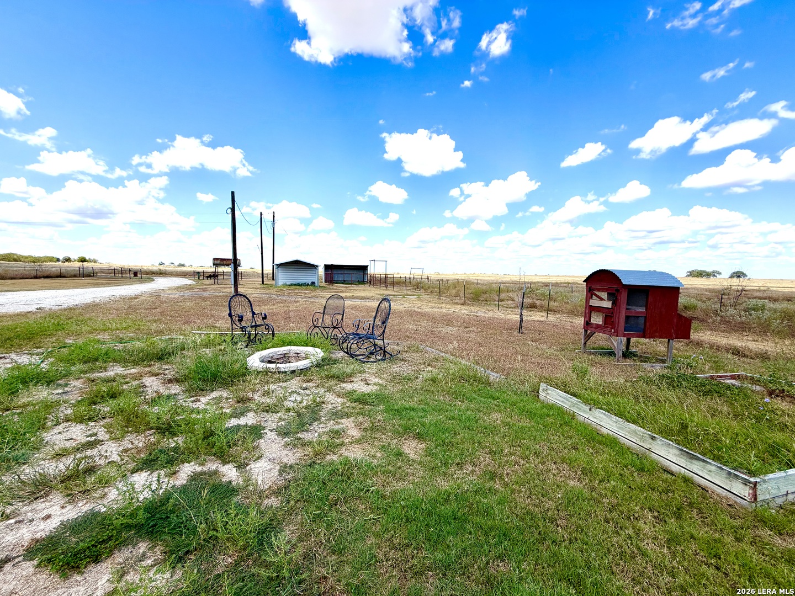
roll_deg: -0.6
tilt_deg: -4.8
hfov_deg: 102.1
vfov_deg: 85.7
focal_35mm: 14
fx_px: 322
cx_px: 398
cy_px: 298
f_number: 2.2
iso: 20
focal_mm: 2.22
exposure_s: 1/914
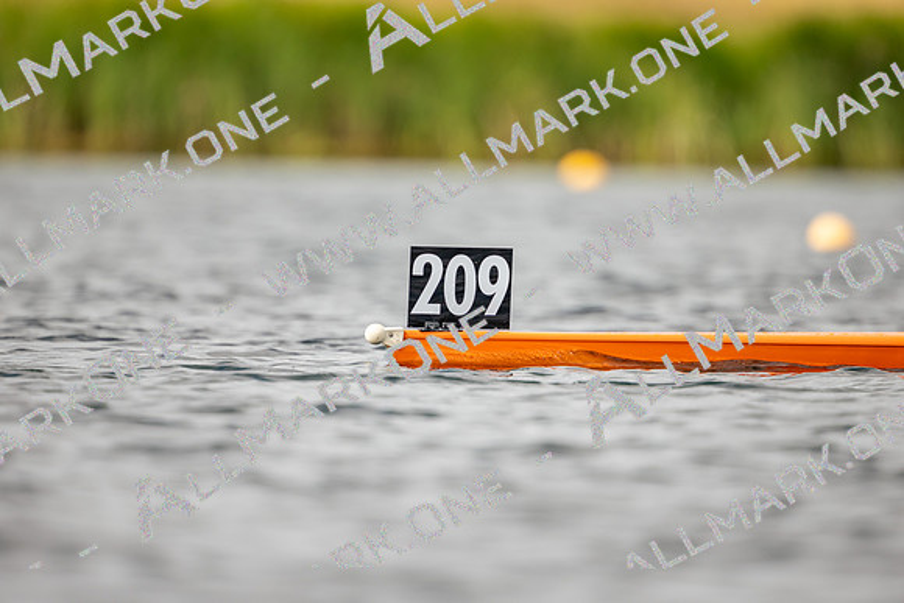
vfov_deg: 1.5
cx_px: 452
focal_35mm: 900
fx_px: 22604
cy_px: 302
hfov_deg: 2.3
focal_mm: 600
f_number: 4
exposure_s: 1/2000
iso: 200
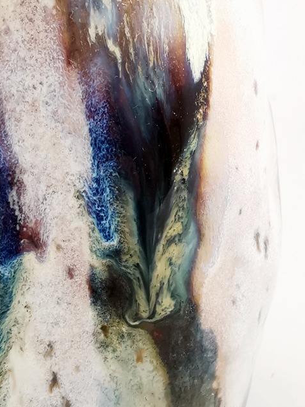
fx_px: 552
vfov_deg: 39.8
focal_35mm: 47
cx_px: 195
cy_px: 124
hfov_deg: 30.7
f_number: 2.2
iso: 200
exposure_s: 1/33.3
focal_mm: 2.26
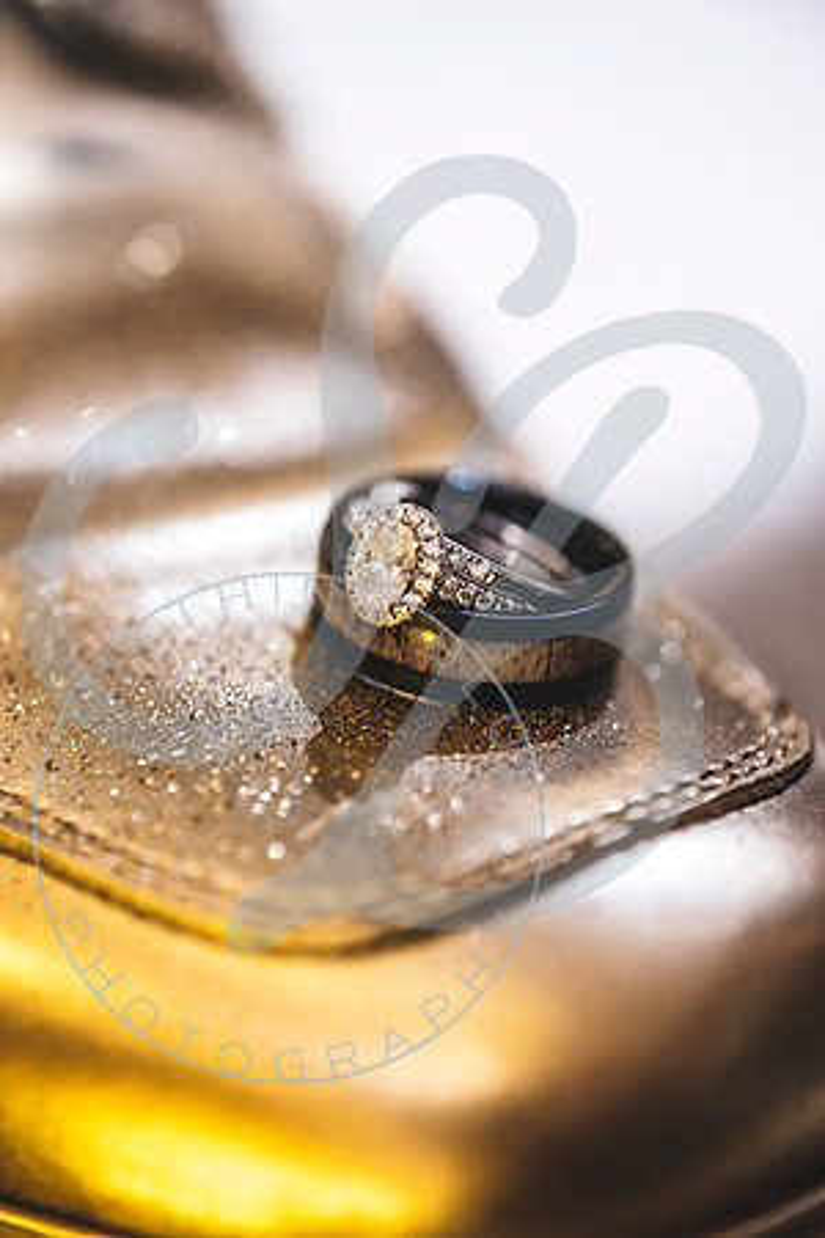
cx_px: 412
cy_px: 619
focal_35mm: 70
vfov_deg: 28.8
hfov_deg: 19.5
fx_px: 2406
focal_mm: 70
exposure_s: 1/125
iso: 2000
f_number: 4.5
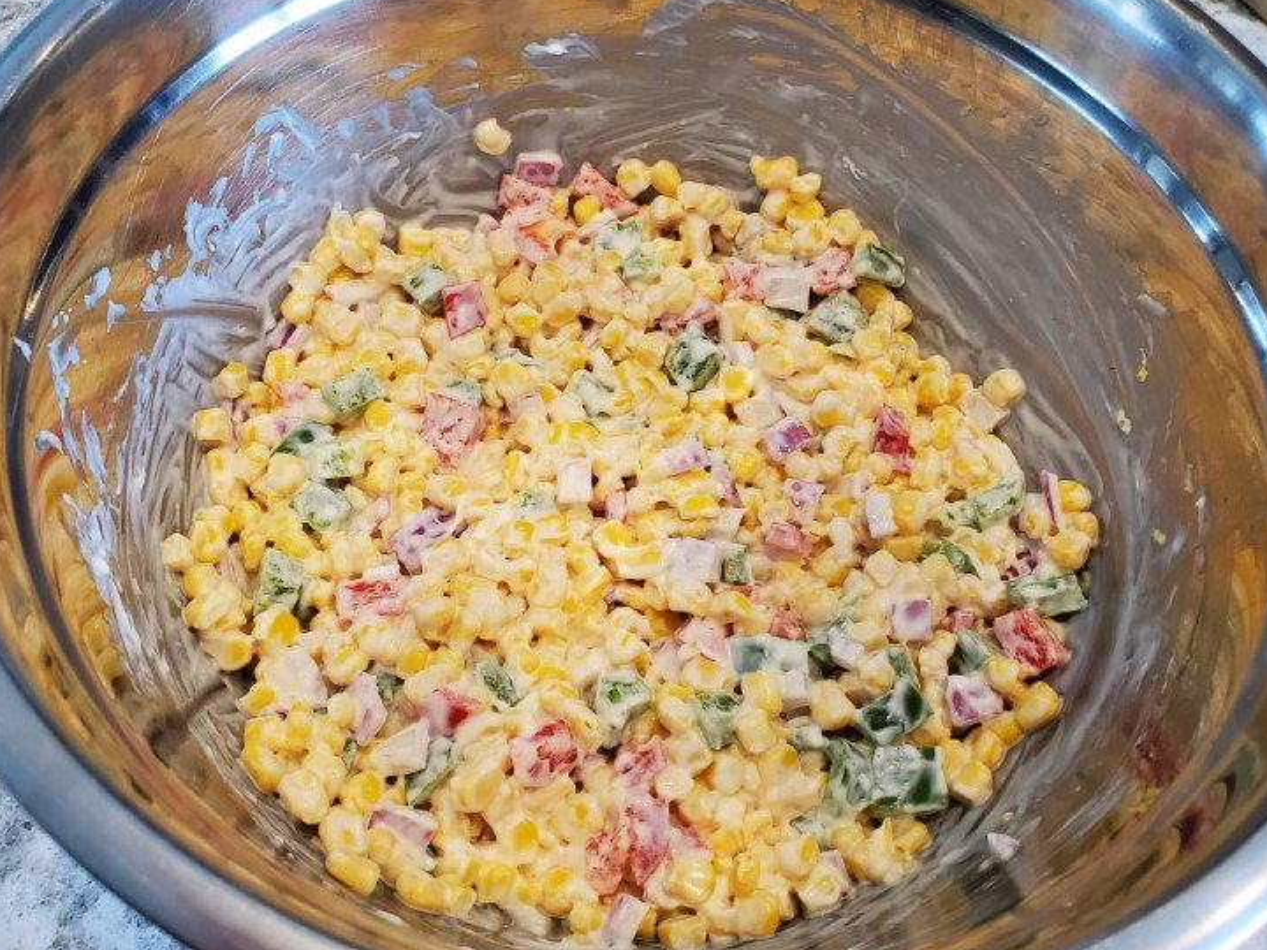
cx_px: 592
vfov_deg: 49.7
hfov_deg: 63.4
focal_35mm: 28
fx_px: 1025
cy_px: 490
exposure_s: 1/120
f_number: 2.4
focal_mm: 4.3
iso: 320
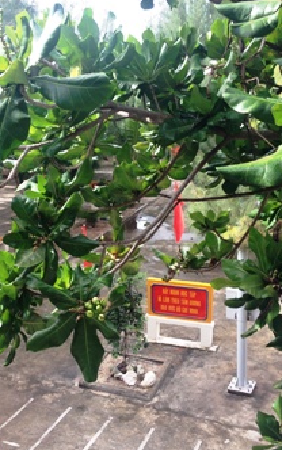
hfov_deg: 25.8
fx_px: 614
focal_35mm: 50
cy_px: 226
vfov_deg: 40.3
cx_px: 117
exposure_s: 1/182
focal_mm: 4.28
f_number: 2.4
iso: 50
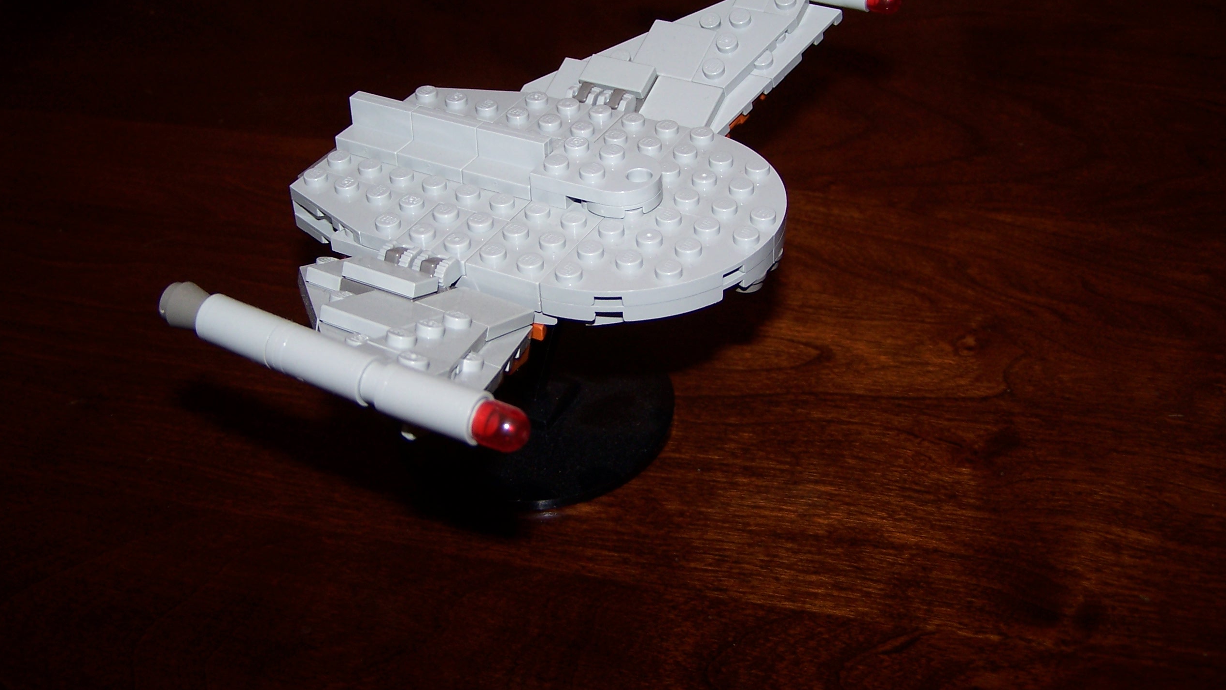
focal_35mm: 42
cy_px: 239
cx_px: 619
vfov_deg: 28.2
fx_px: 1365
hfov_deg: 48.4
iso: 80
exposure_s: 1/60
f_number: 2.8
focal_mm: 6.3
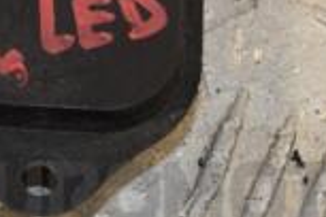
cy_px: -89
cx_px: -98
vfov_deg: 3.3
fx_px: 3722
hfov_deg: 5.0
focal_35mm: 411
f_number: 10
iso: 800
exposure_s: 1/200
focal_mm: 70
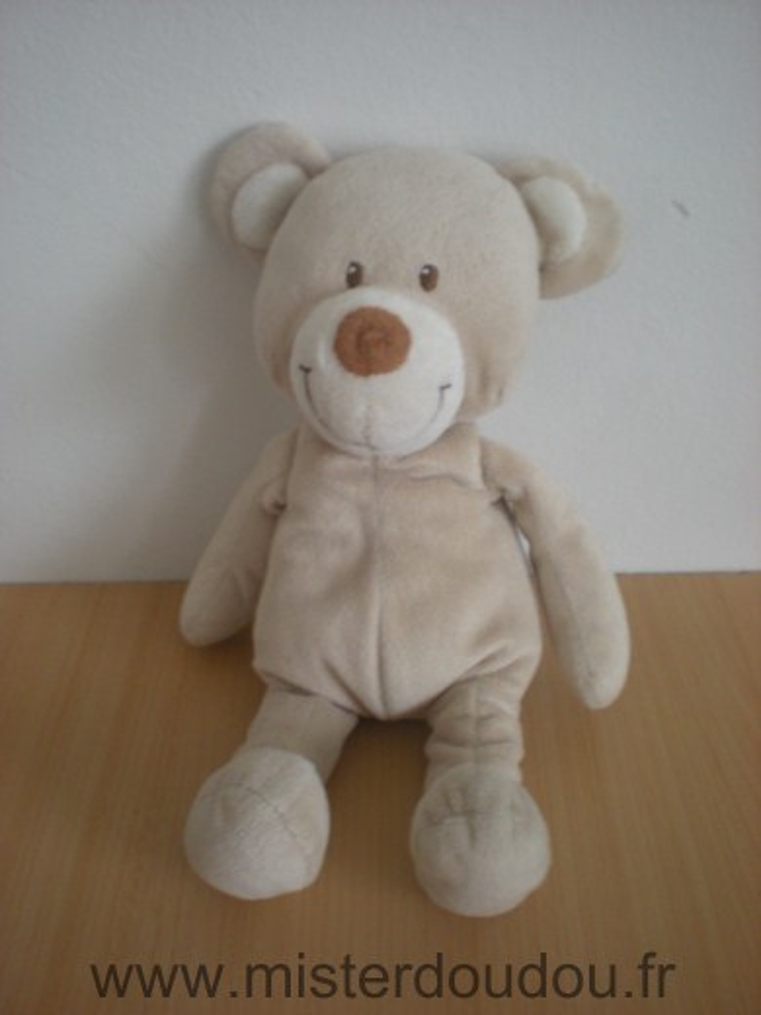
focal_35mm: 38
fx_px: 1114
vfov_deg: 49.0
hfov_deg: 37.7
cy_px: 508
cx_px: 380
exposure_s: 1/8.8
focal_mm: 6.3
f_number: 3.1
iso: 200
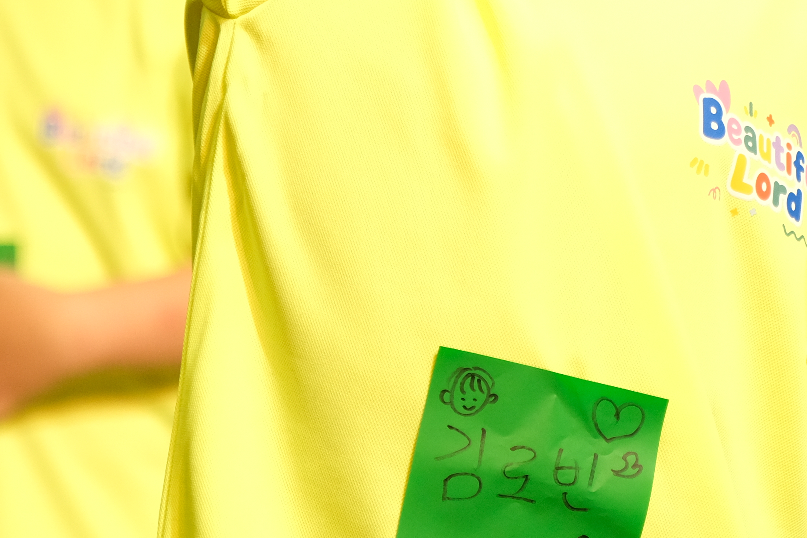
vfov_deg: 4.6
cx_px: 542
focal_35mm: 298
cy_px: -102
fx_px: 6680
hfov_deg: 6.9
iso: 1000
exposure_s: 1/250
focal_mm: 70
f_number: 2.8
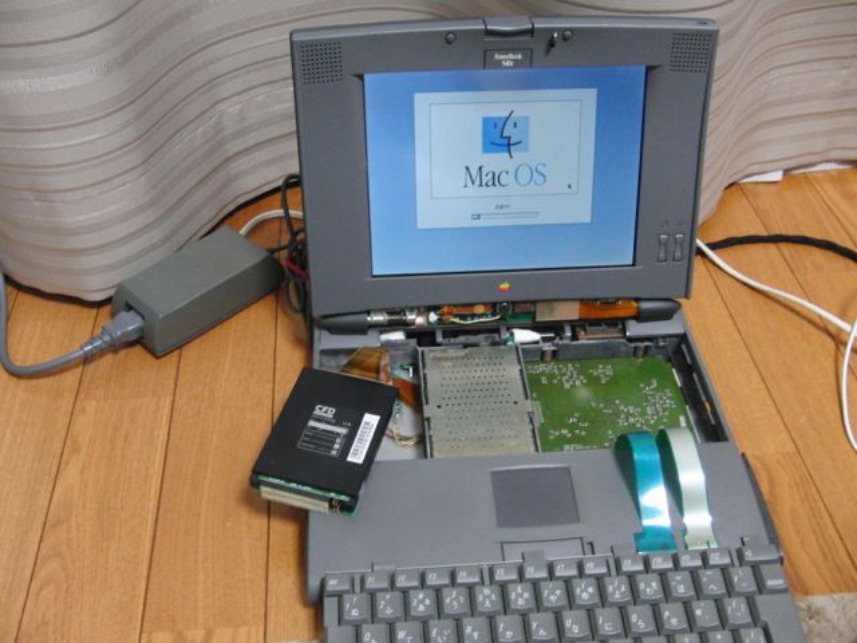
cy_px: 322
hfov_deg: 50.1
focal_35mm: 37
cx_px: 428
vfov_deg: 38.7
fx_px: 916
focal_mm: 6.42
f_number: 3.6
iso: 400
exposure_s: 1/20
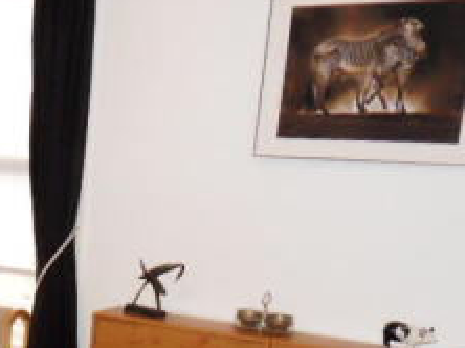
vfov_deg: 22.0
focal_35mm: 63
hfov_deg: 28.9
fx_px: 845
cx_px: 3
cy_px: 383
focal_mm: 4.2
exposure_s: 1/30
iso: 200
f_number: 3.3
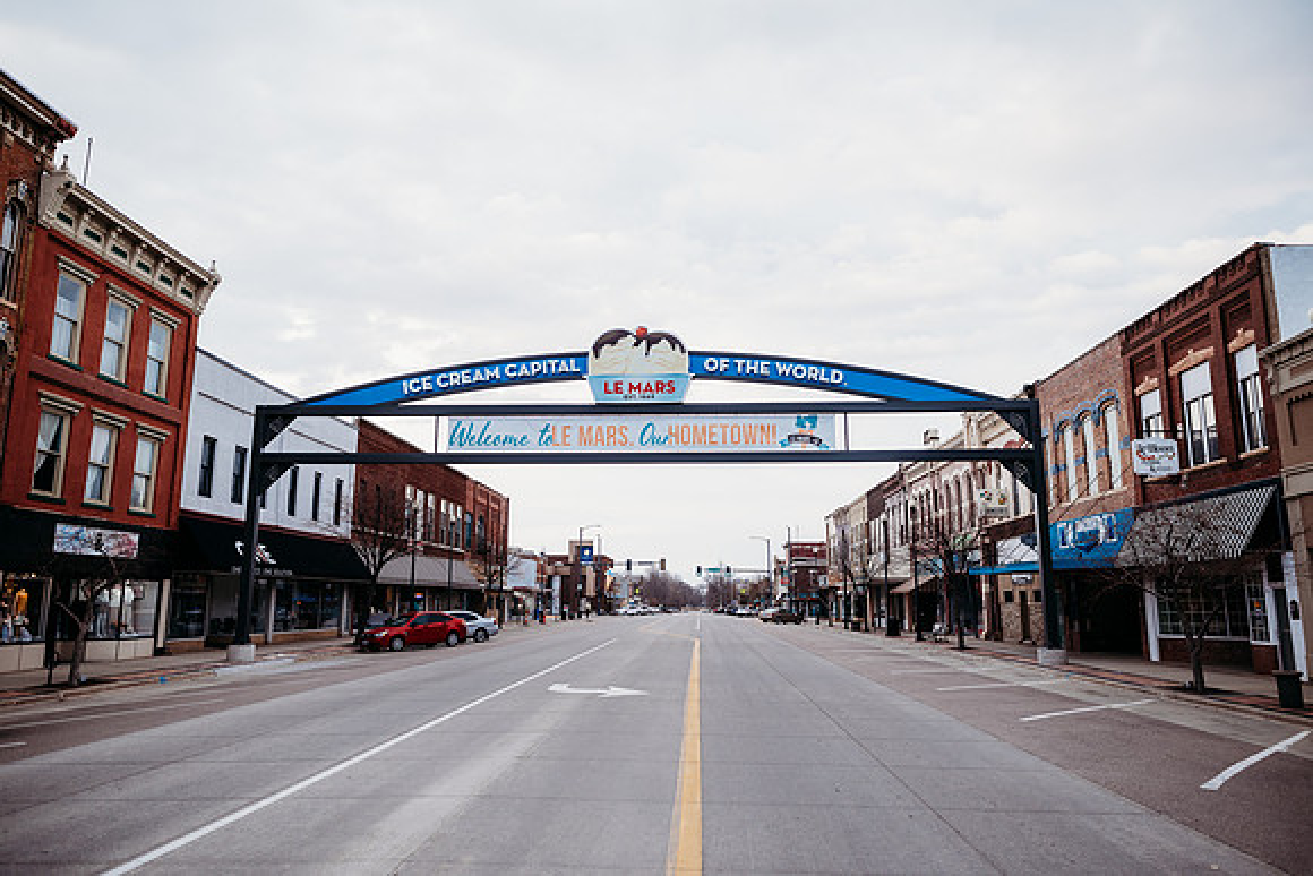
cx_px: 656
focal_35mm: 24
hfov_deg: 73.7
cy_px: 438
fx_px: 875
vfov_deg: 53.2
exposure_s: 1/160
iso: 100
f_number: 3.2
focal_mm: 24
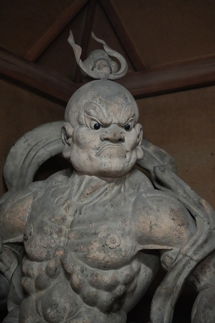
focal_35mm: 105
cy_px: 162
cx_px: 108
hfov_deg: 13.0
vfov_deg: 19.5
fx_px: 941
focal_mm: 105
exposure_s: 1/160
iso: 10000
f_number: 4
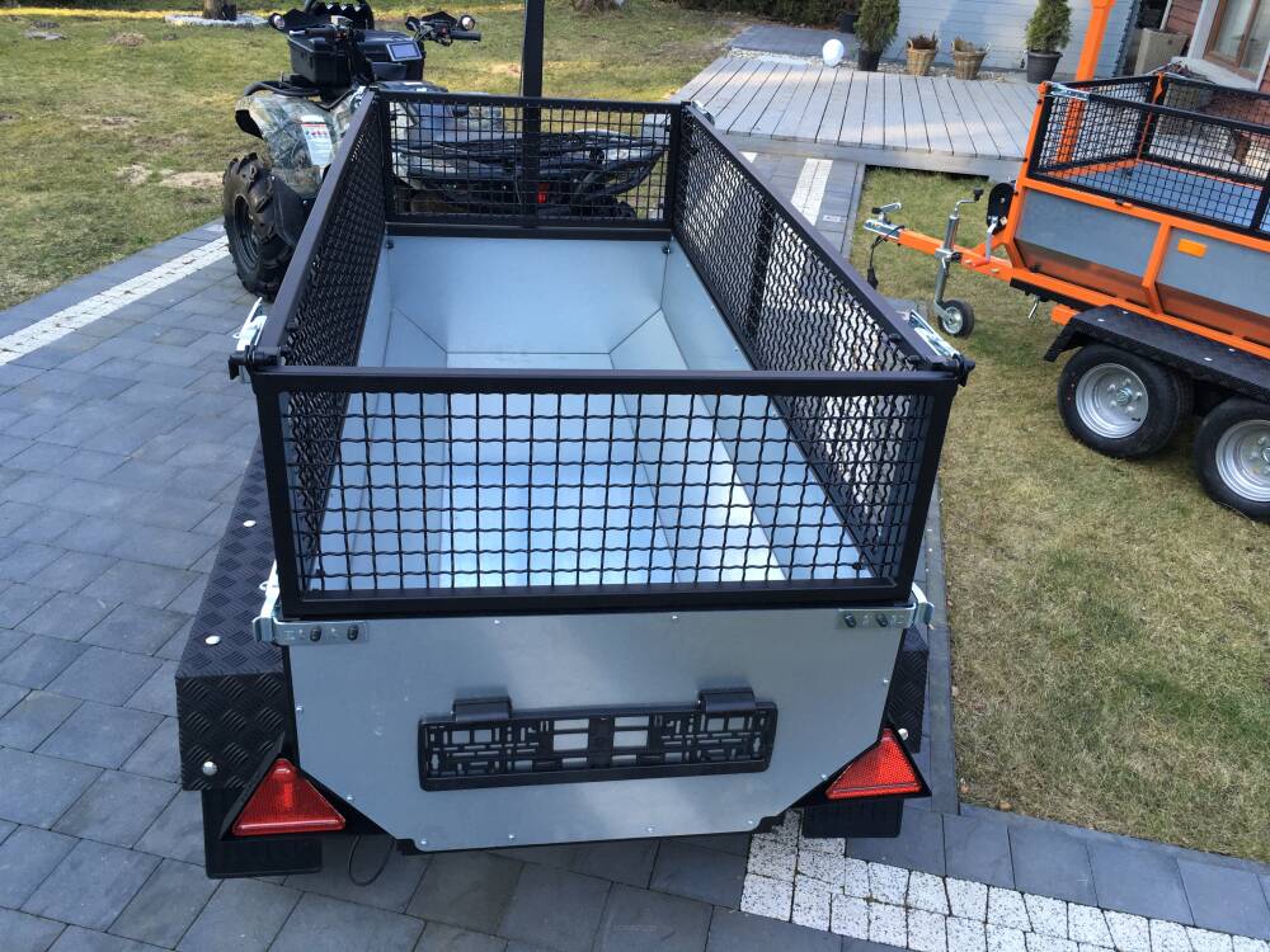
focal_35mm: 29
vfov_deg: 48.2
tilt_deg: -28.3
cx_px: 635
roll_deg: -3.3
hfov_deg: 61.7
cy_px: 476
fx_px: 1064
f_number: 2.2
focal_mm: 4.15
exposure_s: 1/100
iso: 40
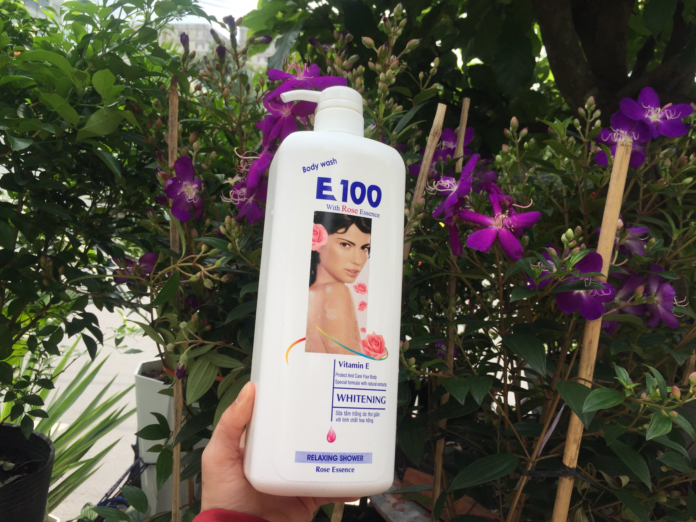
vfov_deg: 48.2
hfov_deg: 61.7
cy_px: 261
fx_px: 583
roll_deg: -6.0
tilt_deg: +1.1
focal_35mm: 29
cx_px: 348
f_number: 2.2
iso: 32
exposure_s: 1/1276
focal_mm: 4.15
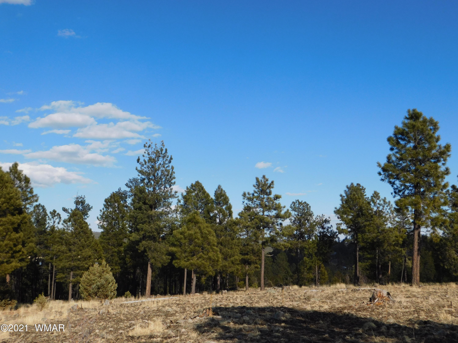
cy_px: 172
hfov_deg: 46.8
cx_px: 229
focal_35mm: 40
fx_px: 529
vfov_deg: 36.0
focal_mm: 7.1
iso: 125
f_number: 7.2
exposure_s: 1/400
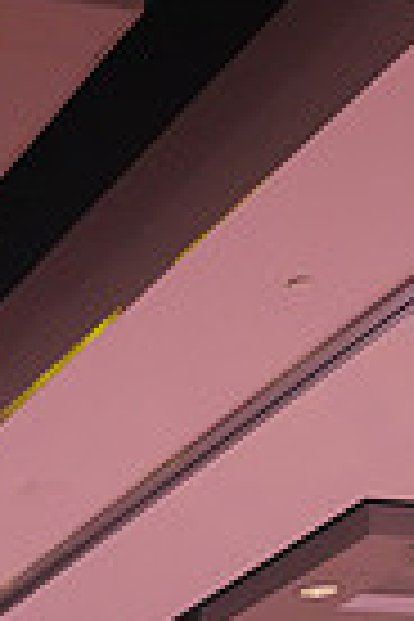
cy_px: 1080
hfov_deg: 9.2
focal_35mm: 147
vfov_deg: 12.8
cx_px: -92
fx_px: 2536
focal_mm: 35
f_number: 5
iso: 6400
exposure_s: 1/400
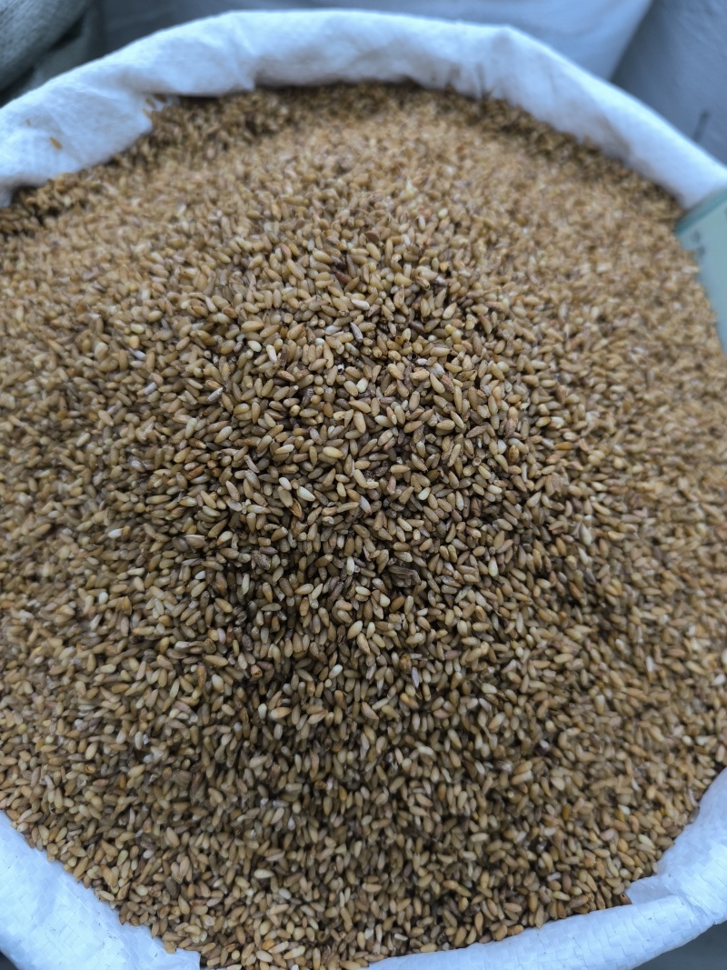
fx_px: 644
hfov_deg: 58.9
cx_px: 364
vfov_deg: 73.9
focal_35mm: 23
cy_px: 485
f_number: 1.65
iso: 640
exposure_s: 1/50
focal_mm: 6.14
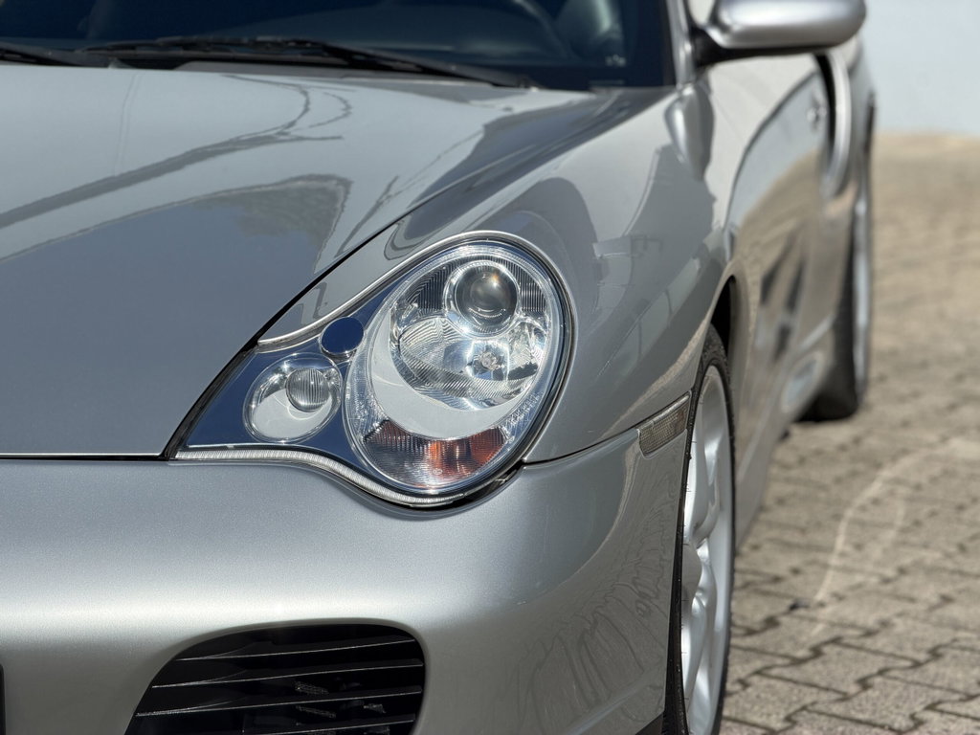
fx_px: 2831
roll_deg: +1.5
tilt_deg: -10.8
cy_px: 368
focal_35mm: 100
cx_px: 490
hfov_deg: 19.6
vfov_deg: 14.8
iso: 32
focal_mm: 16.89
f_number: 2.8
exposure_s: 1/1125
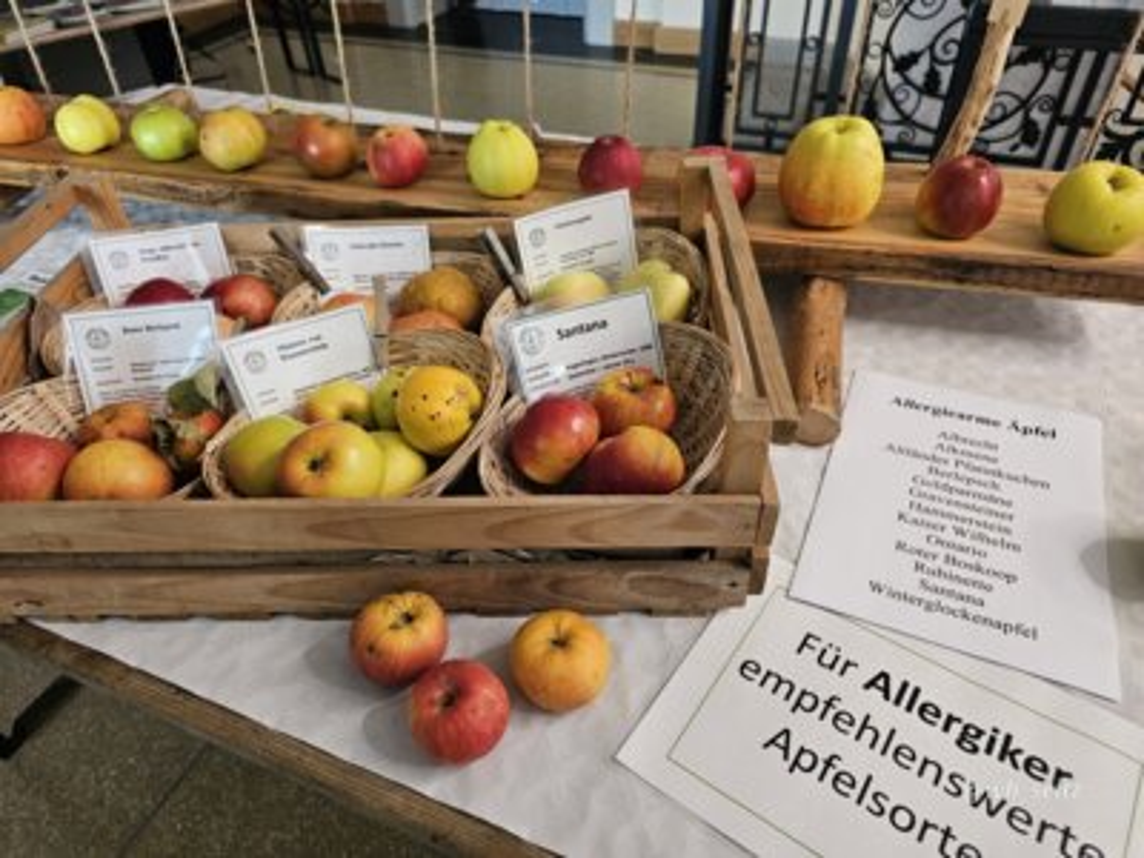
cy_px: 429
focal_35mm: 23
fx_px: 760
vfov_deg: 58.9
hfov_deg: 73.9
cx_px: 572
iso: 500
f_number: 1.7
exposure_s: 1/100
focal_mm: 6.3
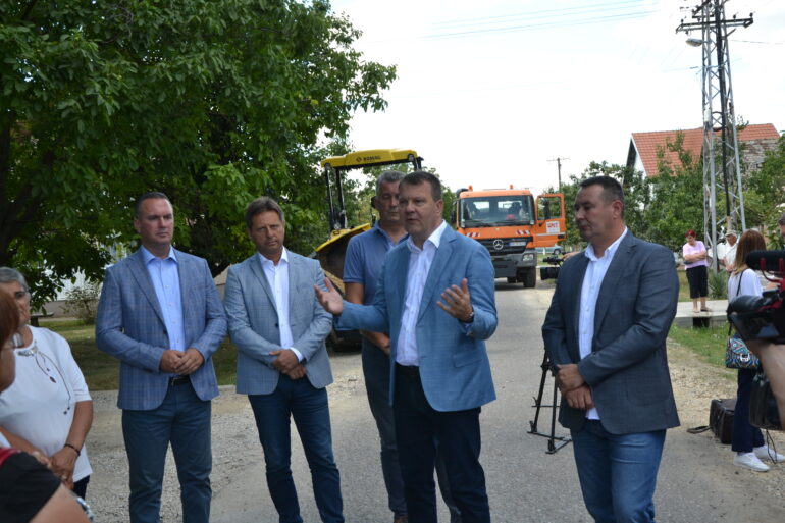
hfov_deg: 49.6
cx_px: 392
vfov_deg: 34.2
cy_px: 262
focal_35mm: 39
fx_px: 850
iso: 110
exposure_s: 1/125
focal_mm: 26
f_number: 5.6
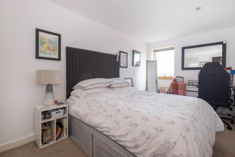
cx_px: 118
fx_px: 98
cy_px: 78
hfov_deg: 100.4
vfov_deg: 77.3
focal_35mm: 15
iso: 320
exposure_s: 1/15
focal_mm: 10
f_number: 6.4
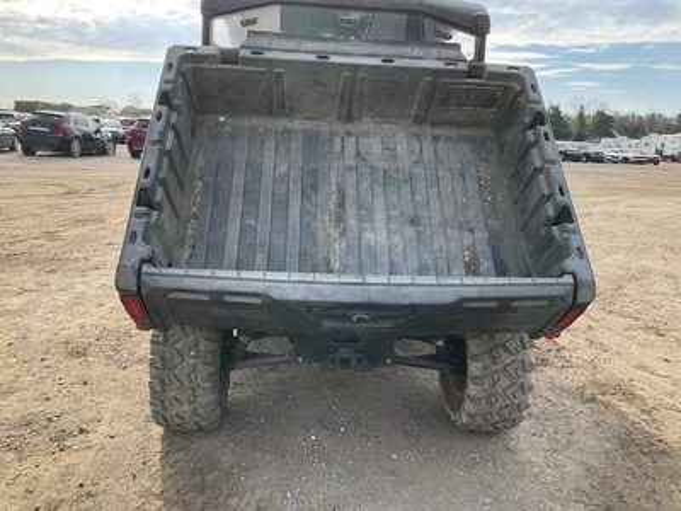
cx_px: 340
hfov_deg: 61.7
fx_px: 571
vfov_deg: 48.2
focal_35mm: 29
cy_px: 256
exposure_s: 1/545
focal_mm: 3
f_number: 1.8
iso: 25
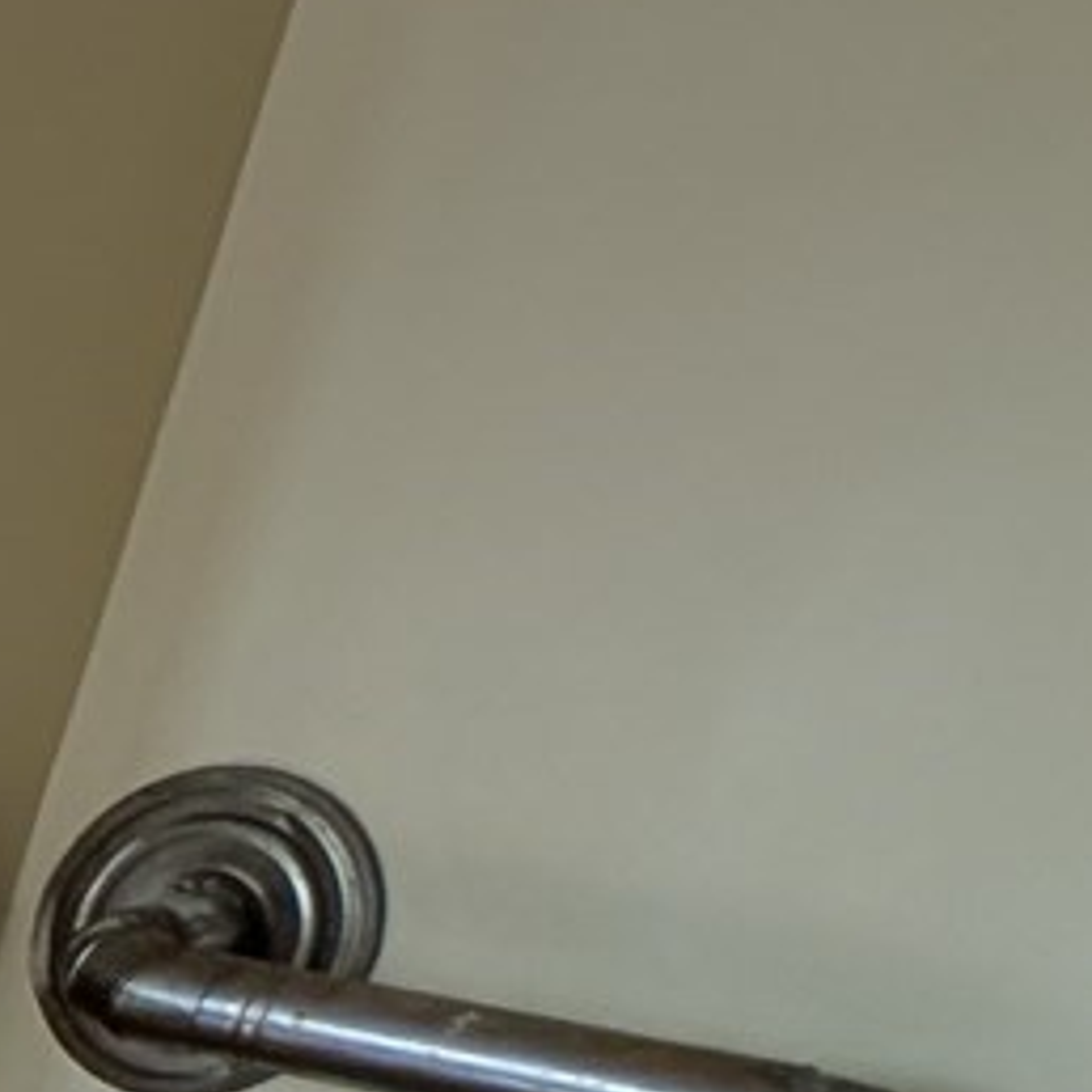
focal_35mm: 84
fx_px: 2998
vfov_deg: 17.3
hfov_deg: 11.2
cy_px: 1905
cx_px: -2252
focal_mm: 2.23
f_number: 1.95
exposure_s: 1/216
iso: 32
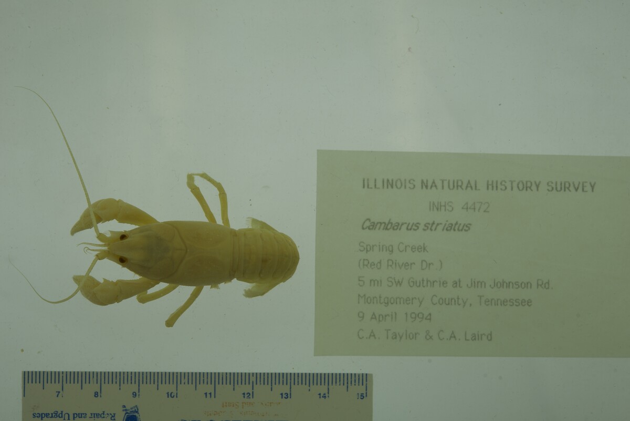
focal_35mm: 60
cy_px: 210
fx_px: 1050
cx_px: 315
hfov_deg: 33.4
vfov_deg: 22.6
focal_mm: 60
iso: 50
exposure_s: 1/80
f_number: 10
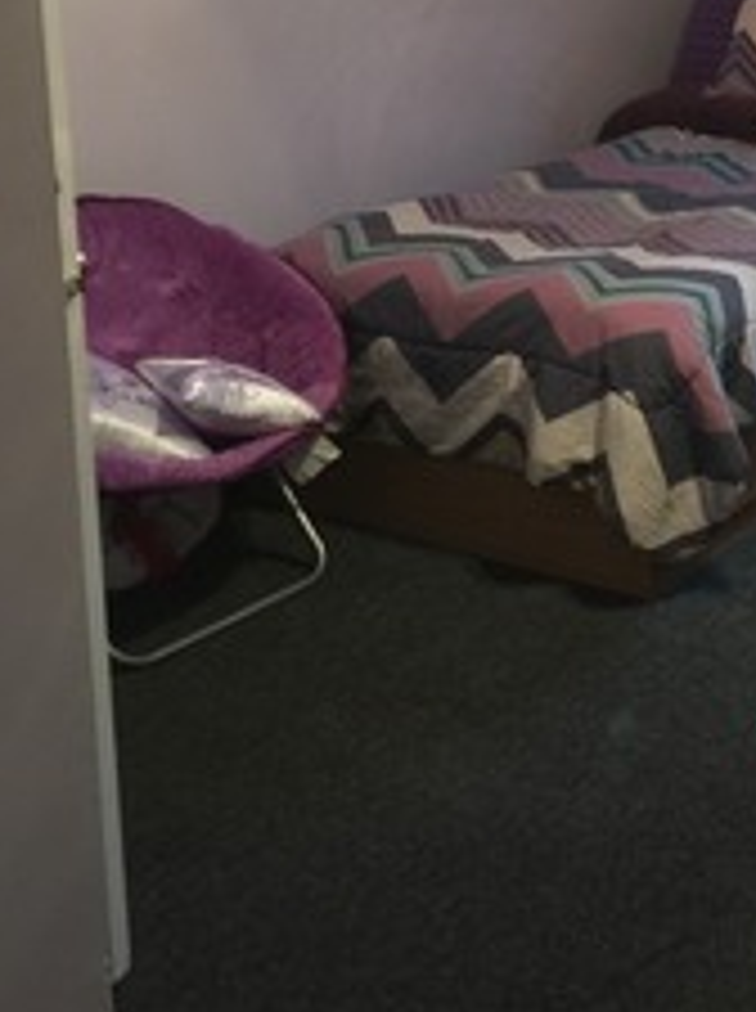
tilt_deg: -10.7
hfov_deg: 22.4
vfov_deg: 30.0
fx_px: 1811
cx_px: 801
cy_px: 121
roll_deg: +0.4
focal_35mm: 62
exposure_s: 1/4
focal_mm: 4.15
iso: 100
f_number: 2.2
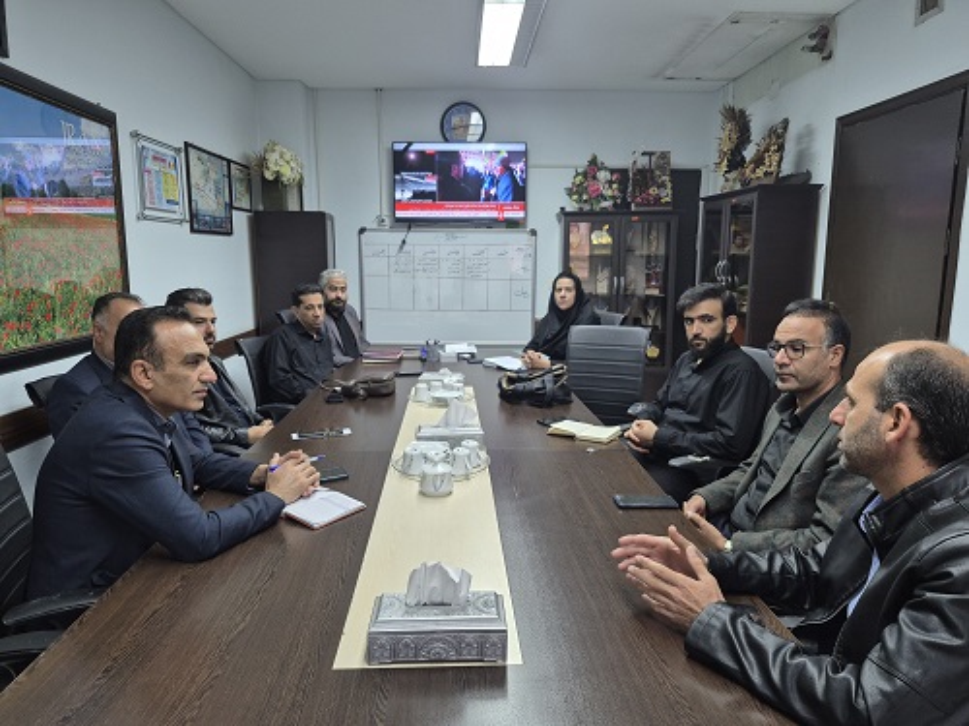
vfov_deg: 58.9
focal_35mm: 23
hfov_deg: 73.9
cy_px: 363
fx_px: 644
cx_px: 484
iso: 200
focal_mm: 5.4
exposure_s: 1/100
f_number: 1.8
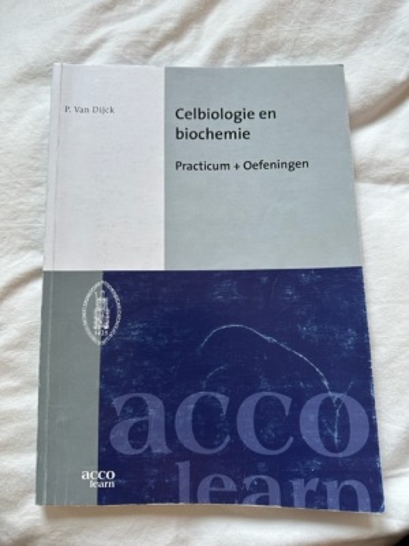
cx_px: 204
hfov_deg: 56.8
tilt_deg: -77.4
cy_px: 273
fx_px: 378
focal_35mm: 24
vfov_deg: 71.6
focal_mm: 6.86
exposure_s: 1/121
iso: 160
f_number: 1.78
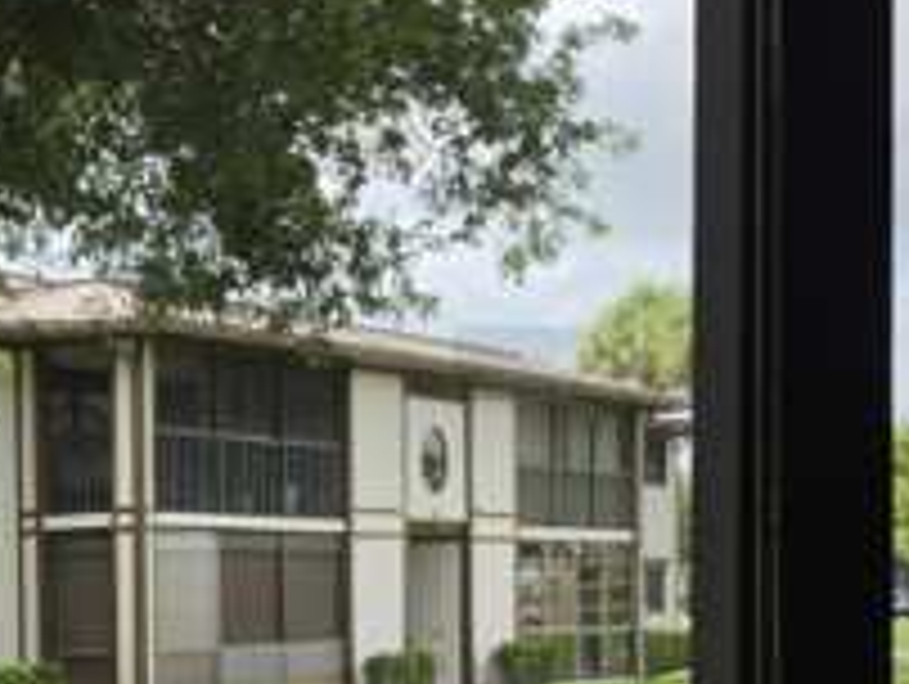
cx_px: -144
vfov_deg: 15.9
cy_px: 711
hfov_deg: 20.3
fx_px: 2392
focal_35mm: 91
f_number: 1.4
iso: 64
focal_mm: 6.5
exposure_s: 1/2701
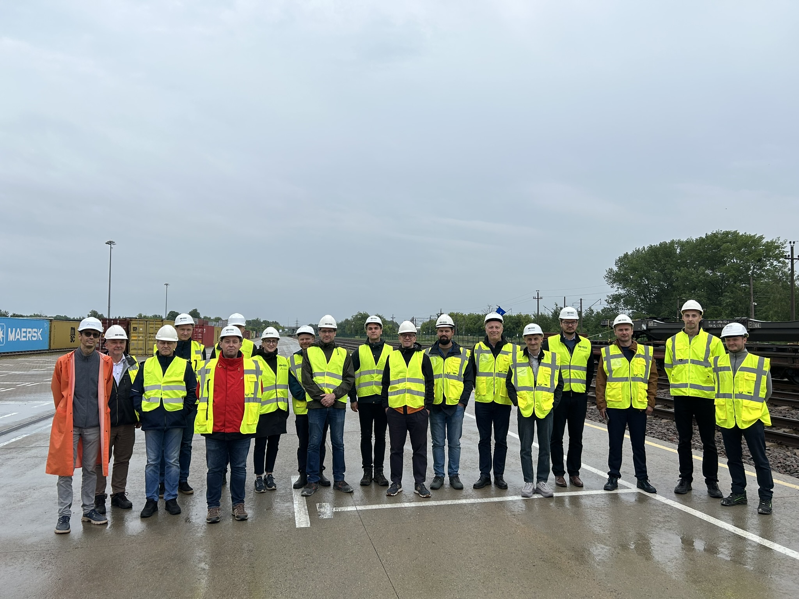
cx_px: 400
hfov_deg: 67.3
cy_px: 300
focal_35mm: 26
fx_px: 600
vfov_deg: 53.1
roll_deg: -0.9
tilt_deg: +3.2
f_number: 1.5
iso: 50
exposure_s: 1/1751
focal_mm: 5.7
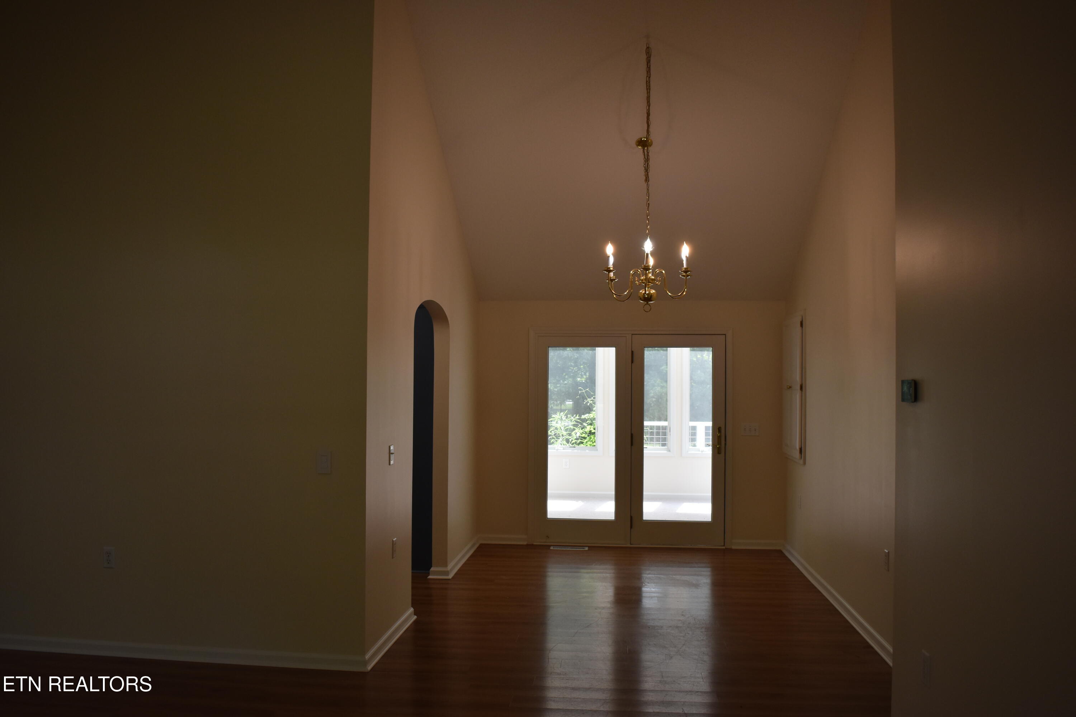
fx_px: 897
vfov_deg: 43.6
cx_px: 538
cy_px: 358
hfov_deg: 61.9
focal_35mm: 30
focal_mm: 20
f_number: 3.8
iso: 400
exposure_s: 1/250
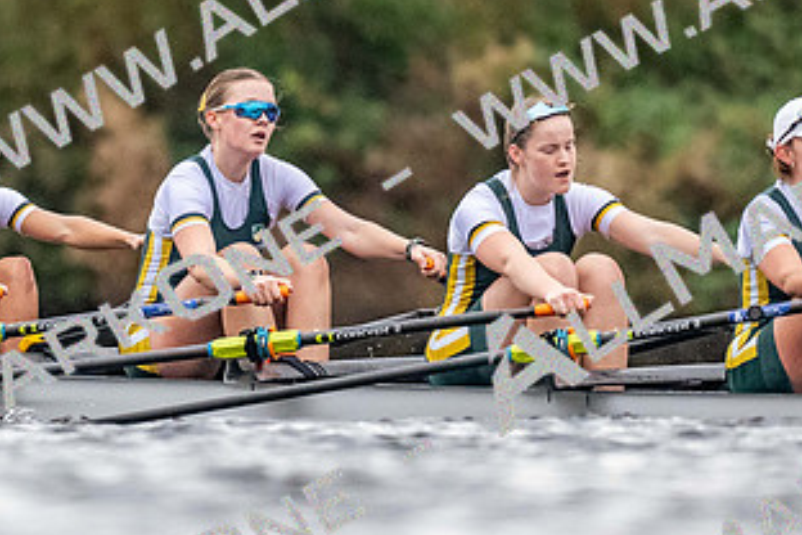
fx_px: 37246
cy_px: 193
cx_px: 265
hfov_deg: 1.2
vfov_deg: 0.8
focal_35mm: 1672
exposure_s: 1/2500
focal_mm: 600
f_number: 4
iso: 4000
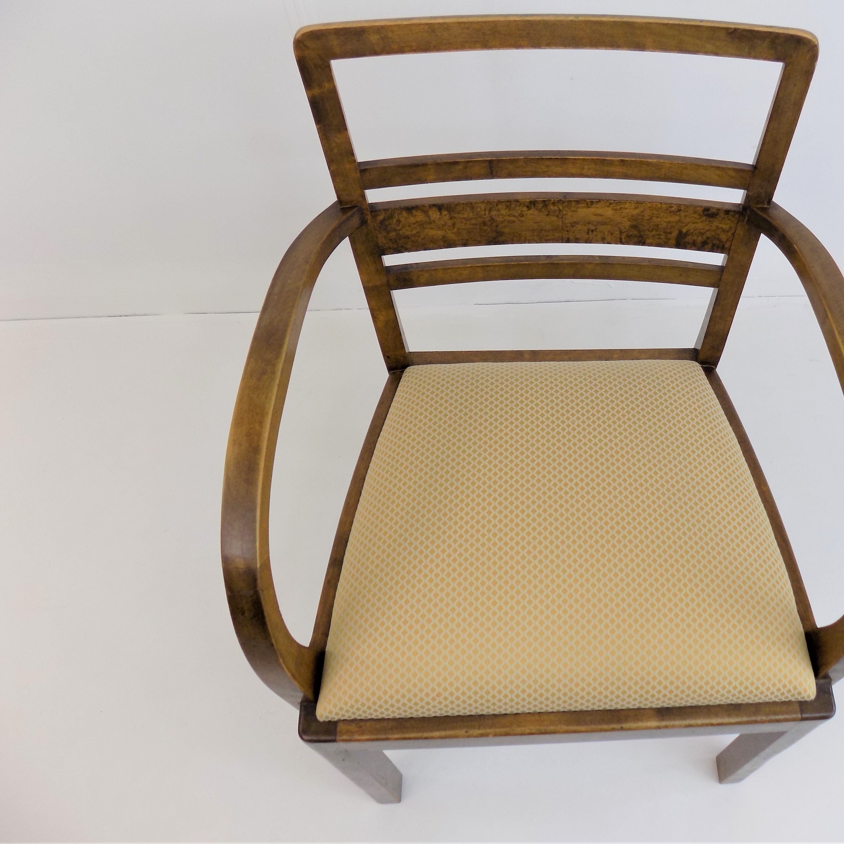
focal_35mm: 28
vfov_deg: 57.3
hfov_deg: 55.9
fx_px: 772
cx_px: 576
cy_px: 409
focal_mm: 4
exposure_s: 1/80
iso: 80
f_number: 3.1
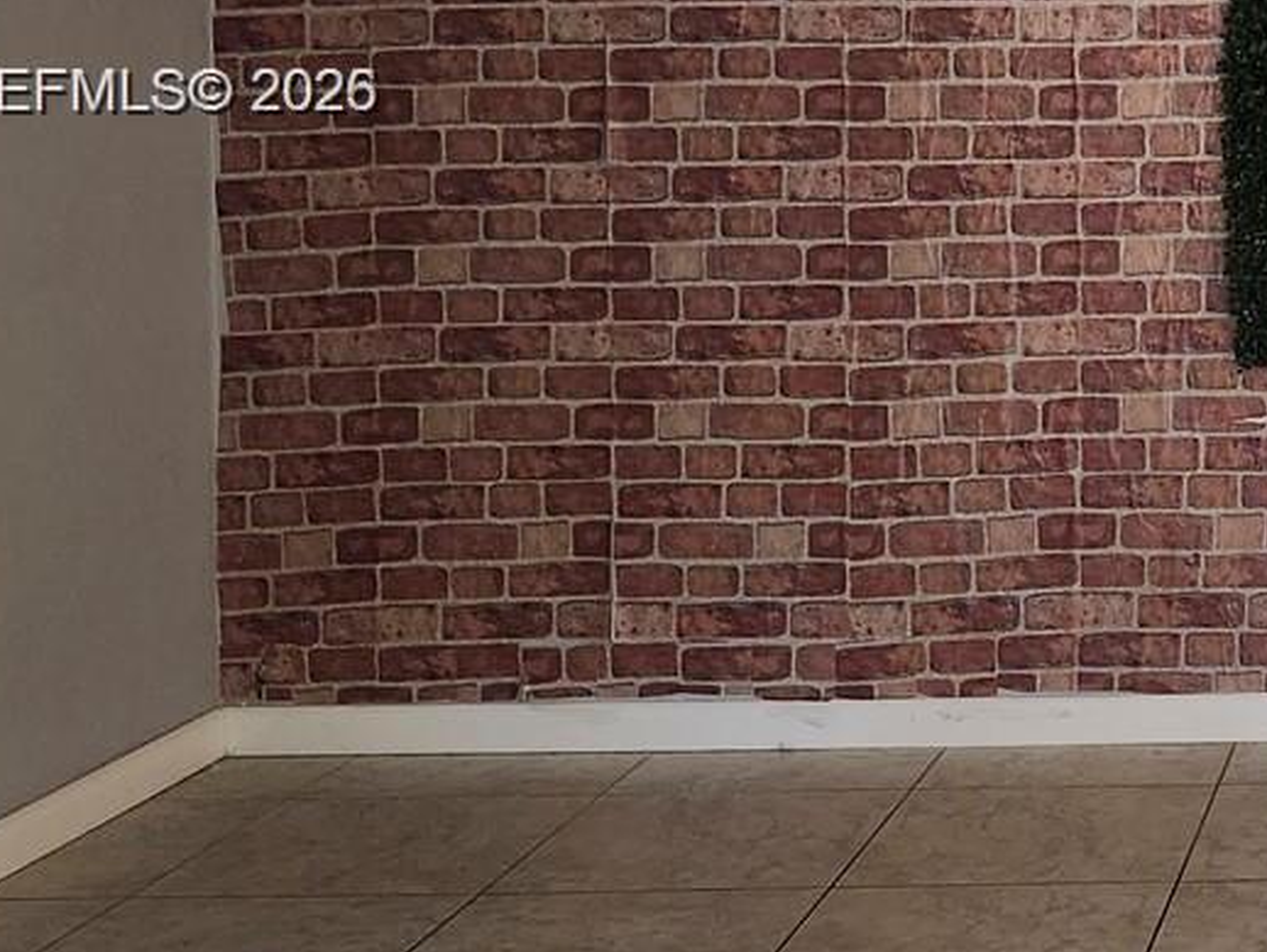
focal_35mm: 71
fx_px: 2600
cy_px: 95
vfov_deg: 20.3
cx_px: 1573
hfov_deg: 24.5
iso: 640
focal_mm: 5.54
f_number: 1.8
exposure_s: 1/40
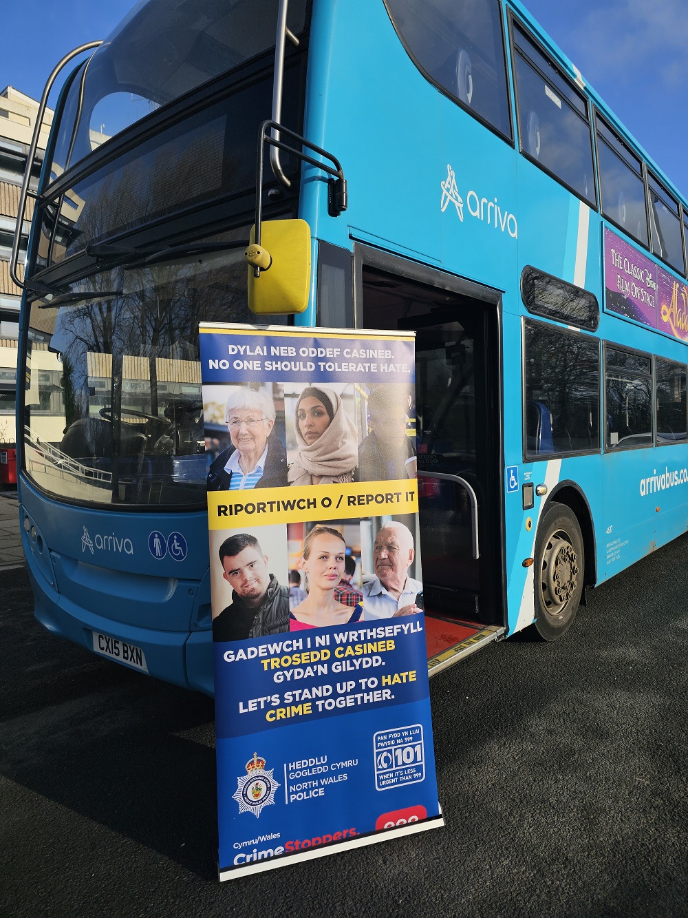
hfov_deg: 58.9
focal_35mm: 23
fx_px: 609
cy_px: 459
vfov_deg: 73.9
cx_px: 344
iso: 10
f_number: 1.7
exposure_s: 1/1189
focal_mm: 6.3
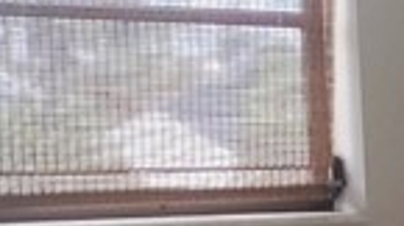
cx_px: 1020
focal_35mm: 193
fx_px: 2064
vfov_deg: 6.1
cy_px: 469
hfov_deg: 9.7
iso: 594
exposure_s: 1/60
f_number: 1.7
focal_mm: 4.71
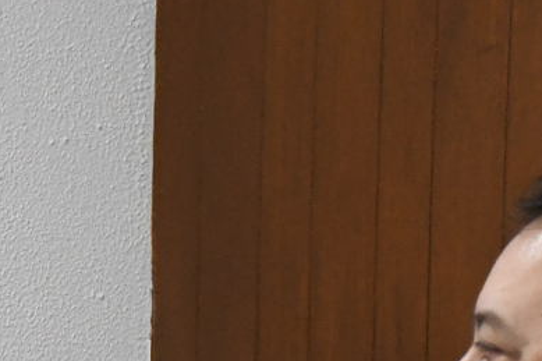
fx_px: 4515
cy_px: 535
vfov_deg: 4.5
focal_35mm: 300
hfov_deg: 6.7
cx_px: -371
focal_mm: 48
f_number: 5
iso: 4000
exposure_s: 1/125
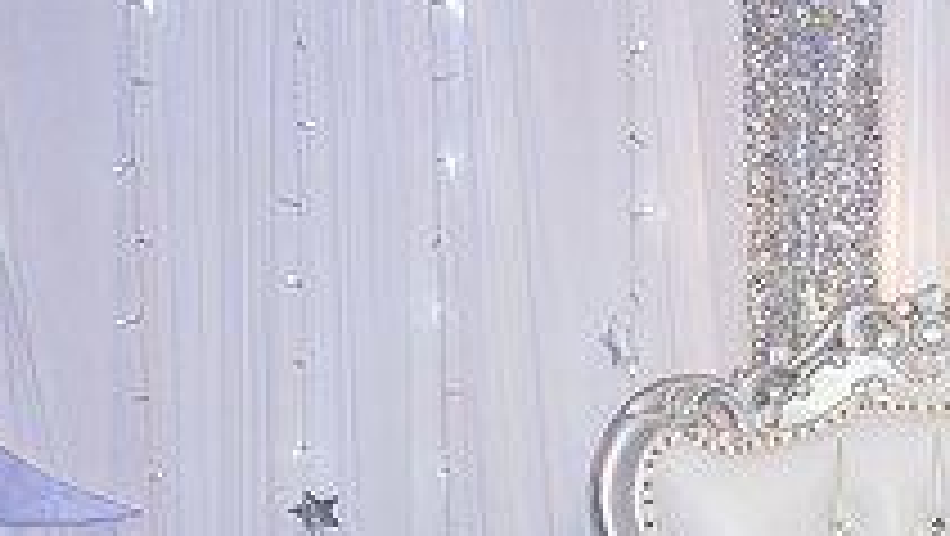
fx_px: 2974
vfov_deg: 10.0
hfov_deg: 17.6
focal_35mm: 118
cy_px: 772
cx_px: 986
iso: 1000
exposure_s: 1/200
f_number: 2.8
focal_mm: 41
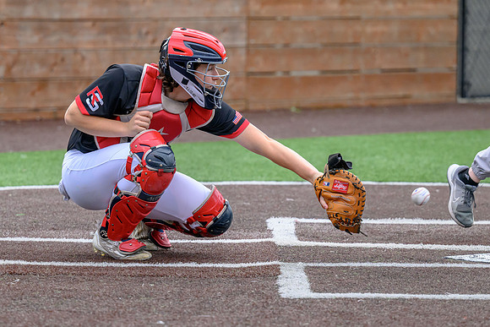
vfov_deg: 7.1
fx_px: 2647
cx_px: 193
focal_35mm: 194
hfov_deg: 10.6
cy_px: 172
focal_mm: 125
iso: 2000
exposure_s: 1/2000
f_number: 3.2
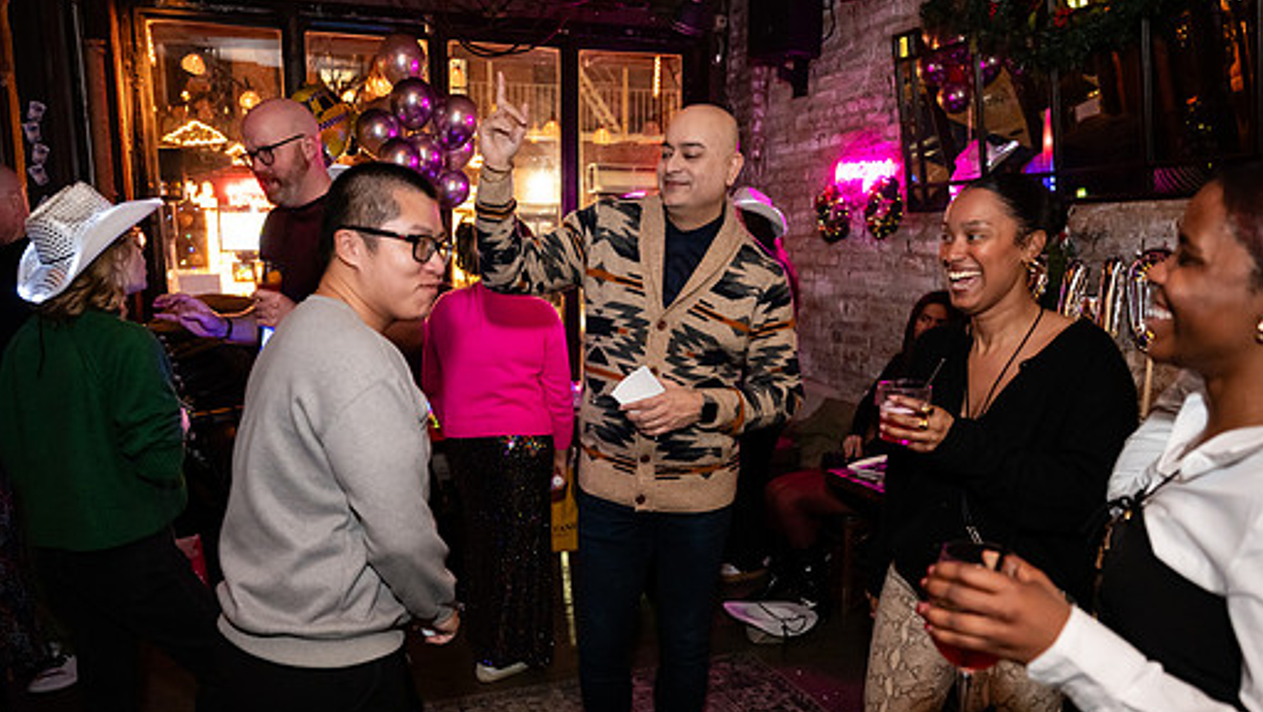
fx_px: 972
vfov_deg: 40.0
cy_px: 434
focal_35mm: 29
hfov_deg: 66.0
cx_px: 596
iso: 3200
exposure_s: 1/100
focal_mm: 24
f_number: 2.8
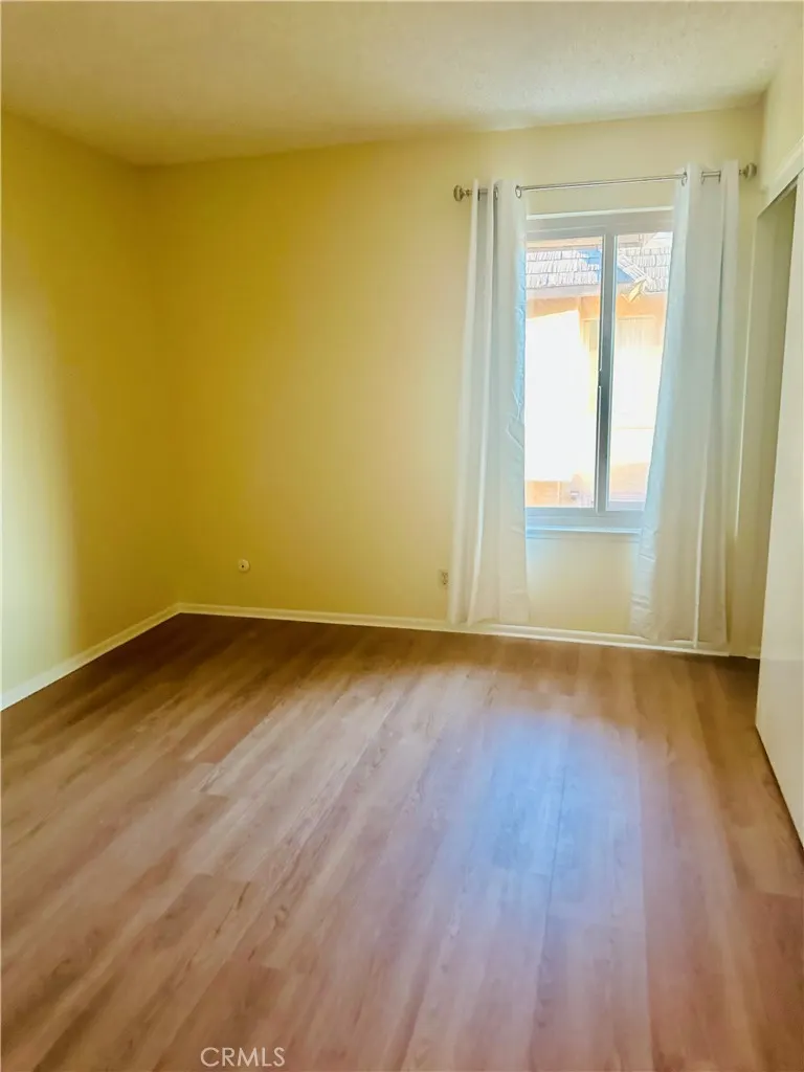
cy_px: 536
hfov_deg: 56.8
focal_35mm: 24
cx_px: 402
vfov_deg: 71.6
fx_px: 743
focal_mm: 6.86
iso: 500
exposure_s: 1/60
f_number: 1.78
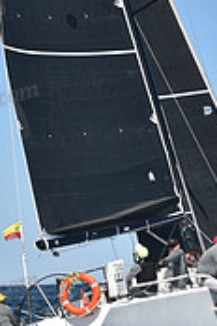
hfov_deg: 5.9
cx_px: 136
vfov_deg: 8.8
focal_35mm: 233
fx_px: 2107
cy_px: -6
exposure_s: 1/1600
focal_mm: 70
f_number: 7.1
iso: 250
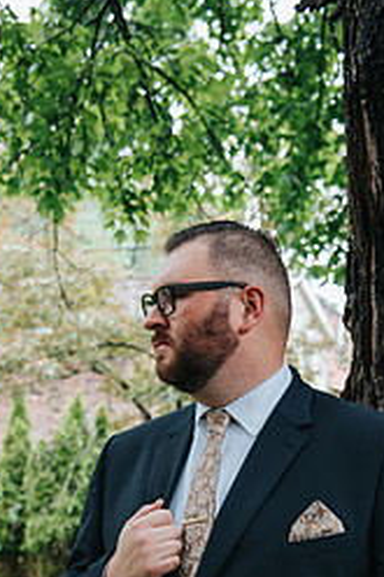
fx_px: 1282
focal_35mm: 80
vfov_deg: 24.8
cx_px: 240
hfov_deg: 17.0
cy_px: 493
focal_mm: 44
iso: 400
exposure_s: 1/80
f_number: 4.5
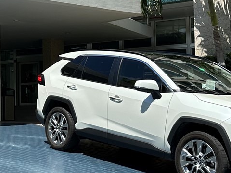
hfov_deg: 22.8
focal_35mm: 80
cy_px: 84
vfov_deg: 18.4
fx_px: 534
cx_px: -30
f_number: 1.78
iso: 80
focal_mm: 6.86
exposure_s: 1/5525
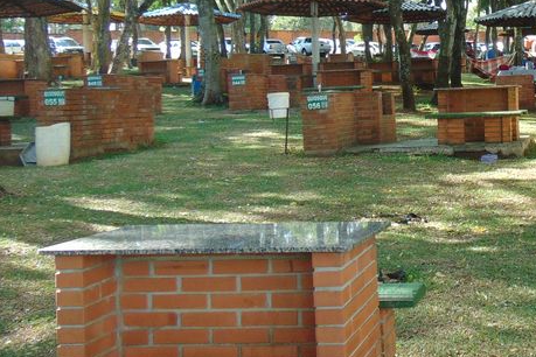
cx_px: 485
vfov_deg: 23.1
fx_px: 863
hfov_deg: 32.7
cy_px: 82
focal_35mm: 58
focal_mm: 4.5
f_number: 3
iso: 80
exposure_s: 1/125
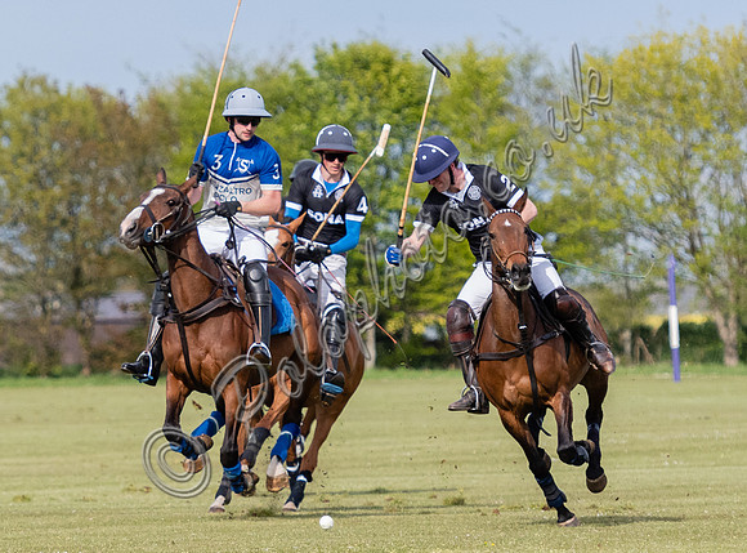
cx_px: 60
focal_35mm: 484
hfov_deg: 4.1
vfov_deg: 3.0
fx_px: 10403
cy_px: 404
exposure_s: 1/5000
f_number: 4
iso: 640
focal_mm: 150
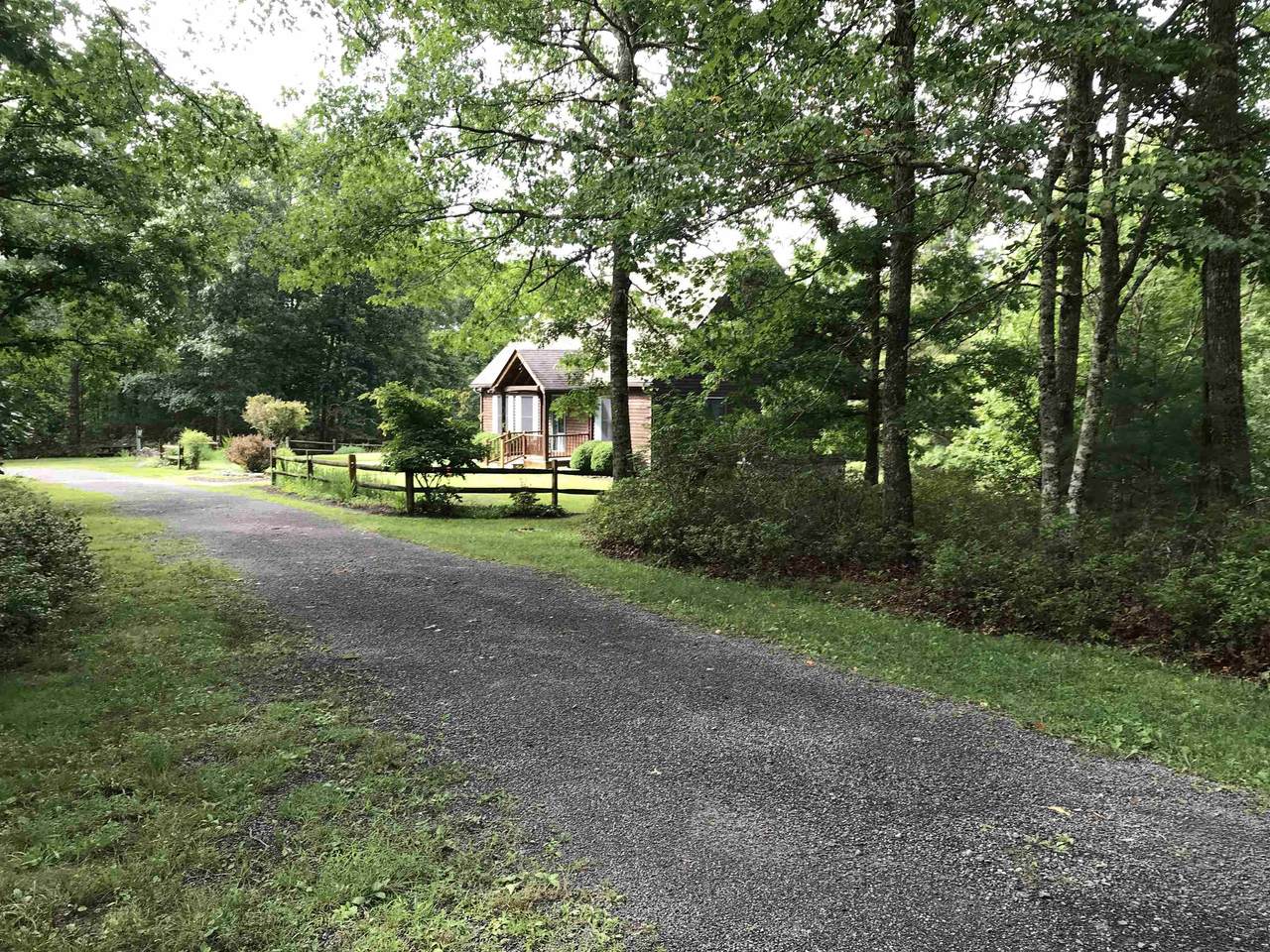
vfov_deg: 49.7
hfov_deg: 63.4
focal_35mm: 28
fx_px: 1027
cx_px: 635
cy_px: 476
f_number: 1.8
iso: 20
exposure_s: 1/128
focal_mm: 3.99
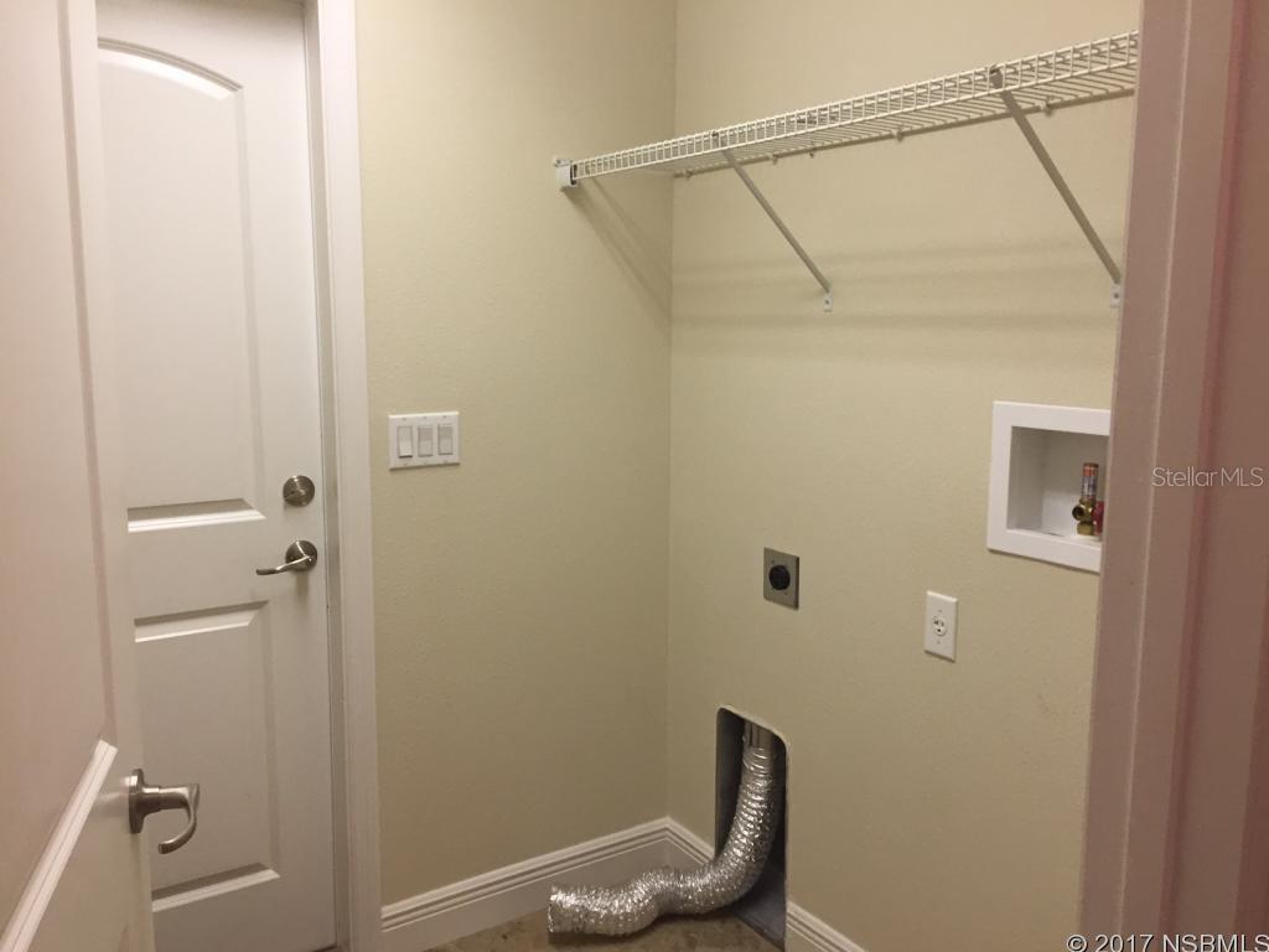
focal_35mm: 29
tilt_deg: -8.0
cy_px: 476
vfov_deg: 48.2
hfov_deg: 61.7
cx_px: 634
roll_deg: -0.5
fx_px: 1063
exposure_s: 1/30
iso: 50
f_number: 2.2
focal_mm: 4.15
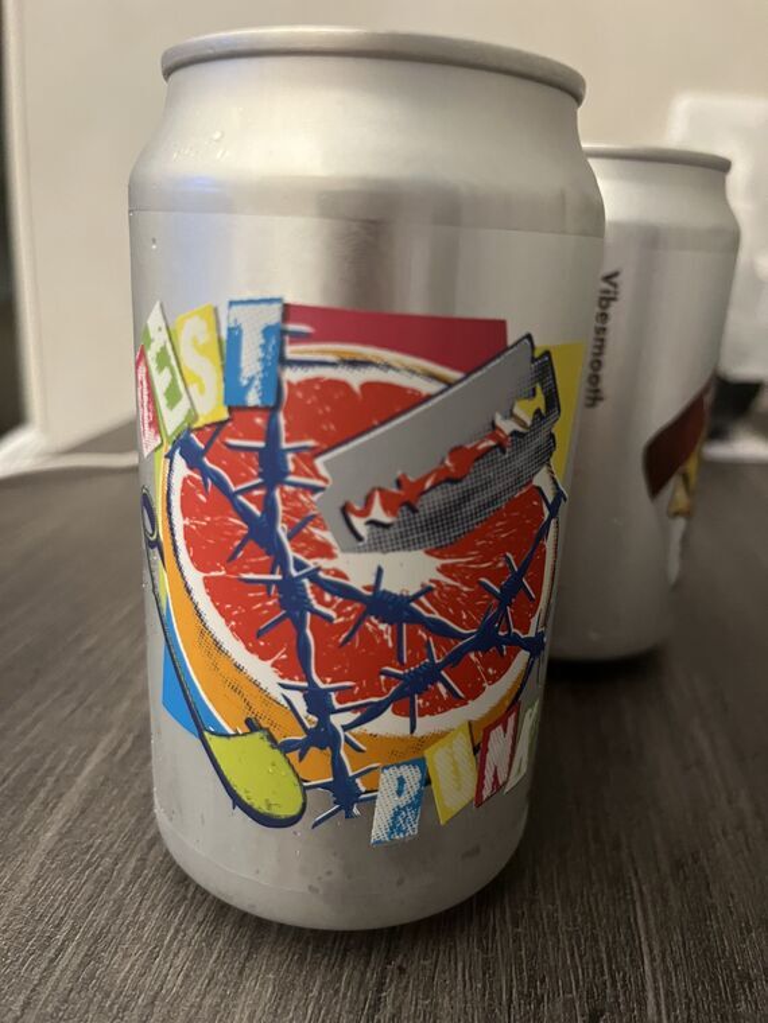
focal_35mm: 26
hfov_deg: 53.1
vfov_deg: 67.3
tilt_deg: -18.6
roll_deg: -3.7
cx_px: 384
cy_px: 512
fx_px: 769
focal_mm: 5.1
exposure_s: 1/40
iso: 640
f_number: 1.6
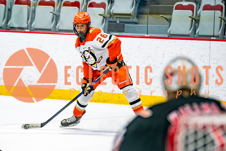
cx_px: 63
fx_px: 1745
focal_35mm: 278
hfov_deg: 7.4
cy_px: 90
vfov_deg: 4.9
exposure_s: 1/640
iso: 800
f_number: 2.8
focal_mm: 175
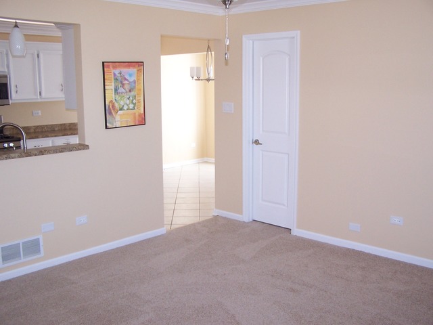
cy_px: 162
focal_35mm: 38
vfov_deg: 37.7
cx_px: 216
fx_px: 475
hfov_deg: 49.0
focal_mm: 6.3
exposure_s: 1/90
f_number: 2.8
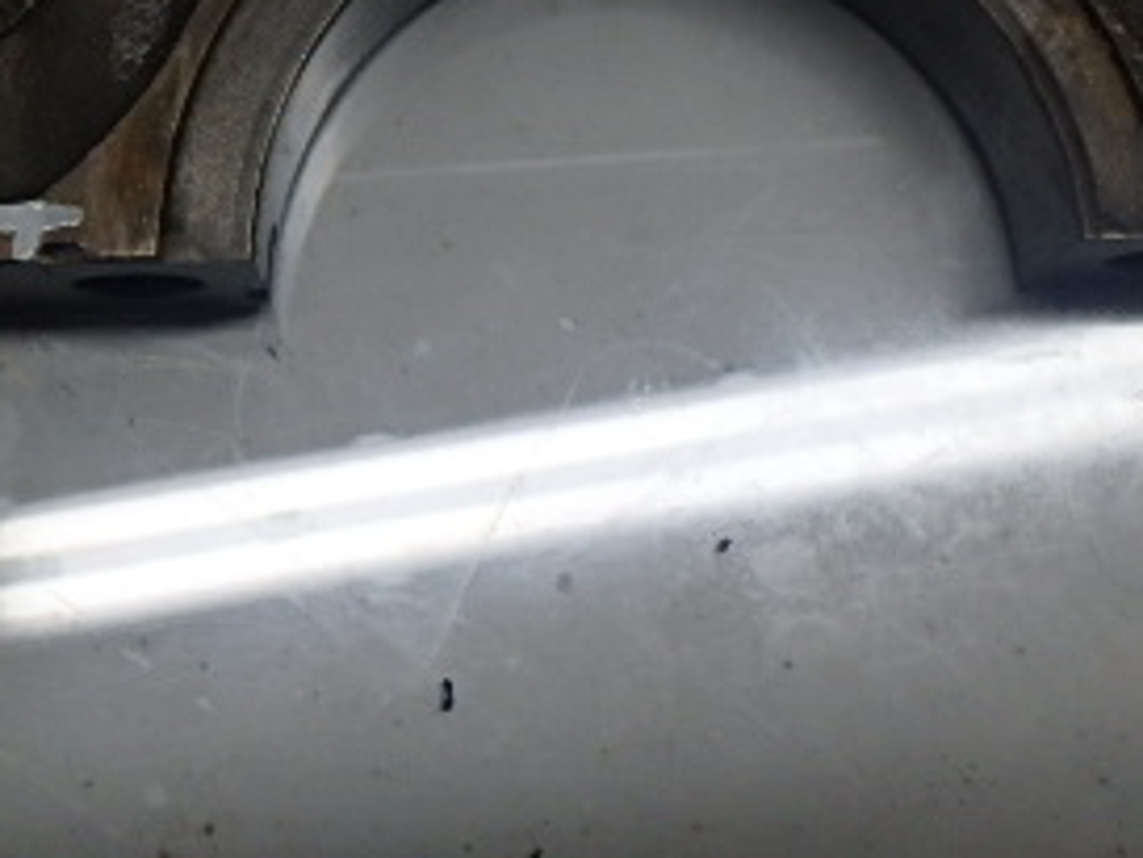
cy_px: -17
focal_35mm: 68
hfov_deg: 28.5
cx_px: 523
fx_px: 2246
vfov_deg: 20.9
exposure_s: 1/60
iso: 200
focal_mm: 5.2
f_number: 4.6
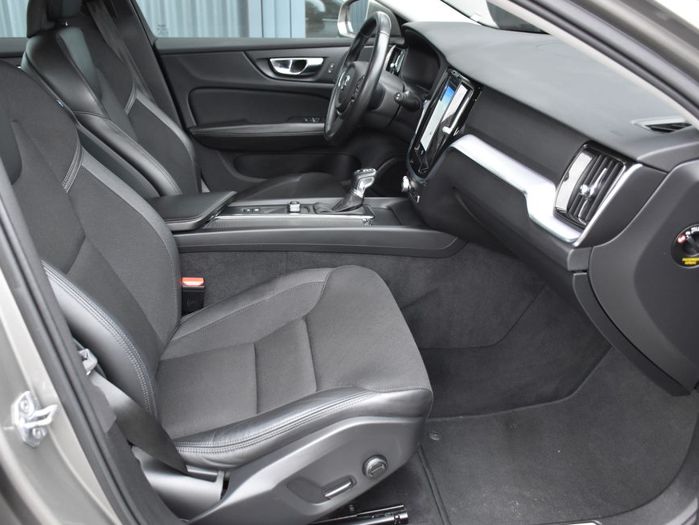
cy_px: 262
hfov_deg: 55.3
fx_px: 667
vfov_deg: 43.0
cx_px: 325
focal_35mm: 33
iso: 1800
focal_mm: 20
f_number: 3.5
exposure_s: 1/60
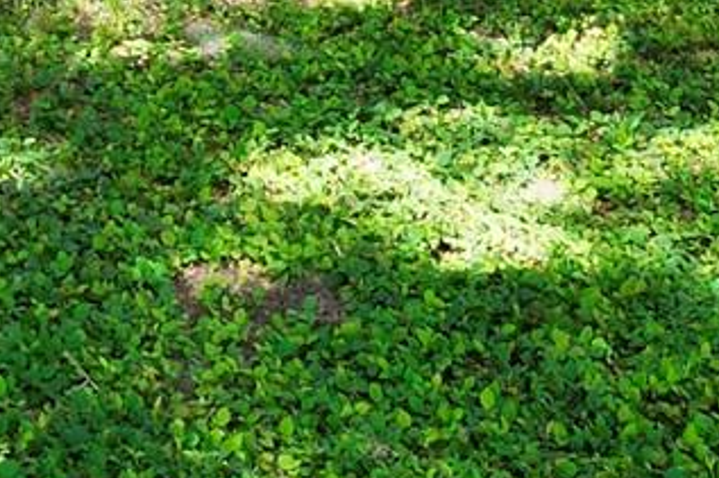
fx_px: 2515
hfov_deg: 15.9
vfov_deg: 9.4
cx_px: -7
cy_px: -745
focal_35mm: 126
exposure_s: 1/500
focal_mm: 6.72
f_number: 1.7
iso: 150
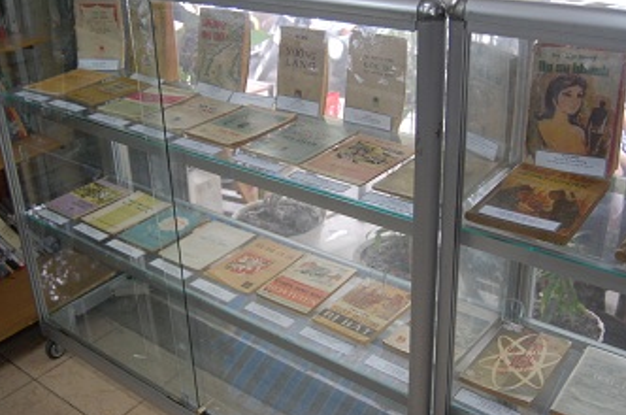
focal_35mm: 42
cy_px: 176
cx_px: 287
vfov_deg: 32.0
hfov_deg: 46.8
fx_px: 722
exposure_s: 1/25
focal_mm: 23
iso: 800
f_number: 3.8
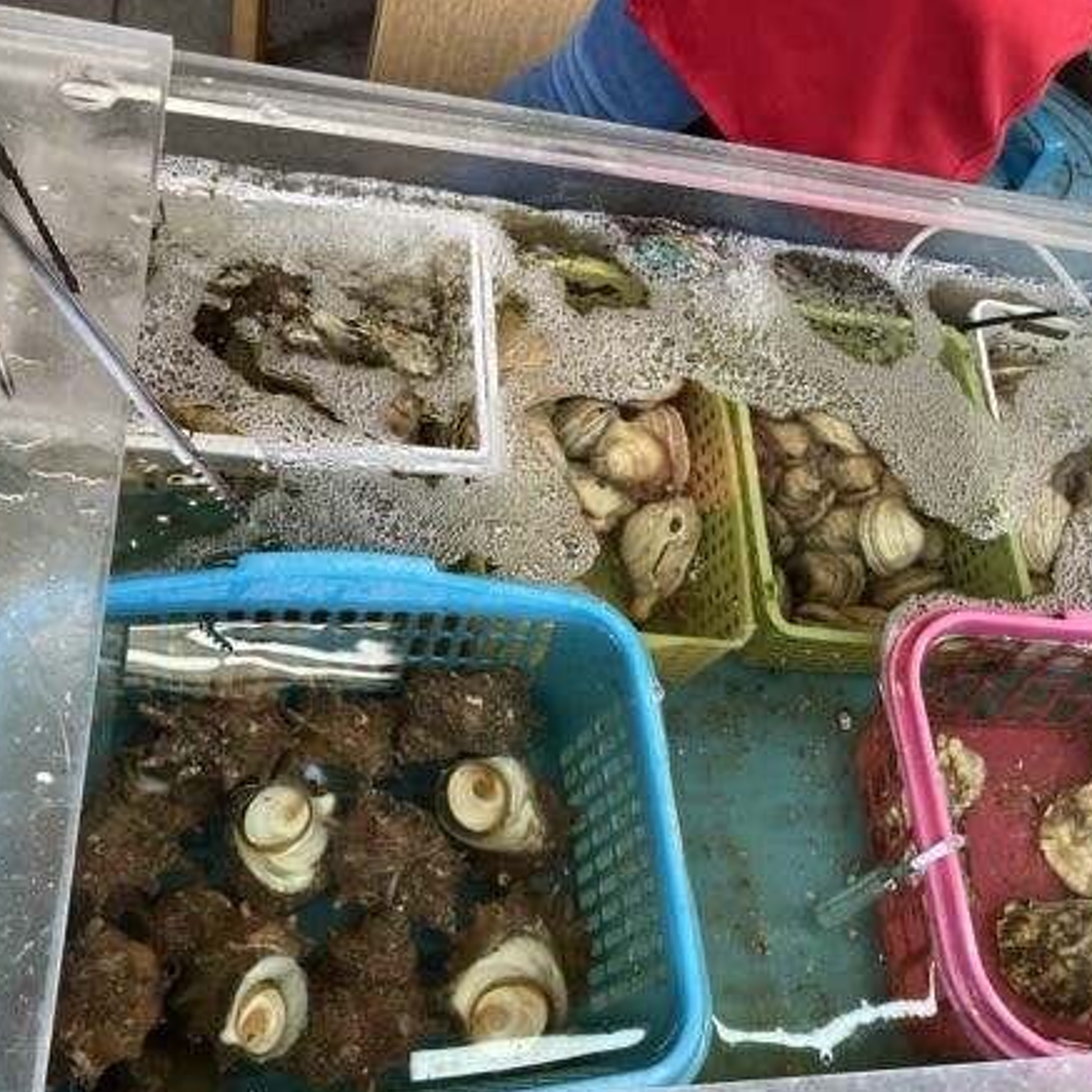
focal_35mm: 34
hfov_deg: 48.4
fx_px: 1213
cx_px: 597
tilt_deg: -55.2
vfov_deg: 48.4
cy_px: 557
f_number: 1.8
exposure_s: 1/121
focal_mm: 3.99
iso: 50
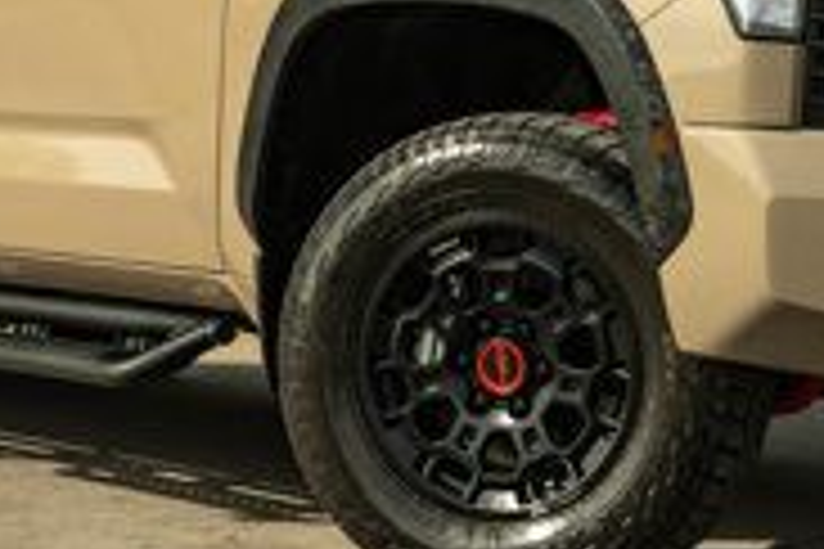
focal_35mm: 141
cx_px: 414
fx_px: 3227
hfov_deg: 14.6
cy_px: 16
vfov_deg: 9.7
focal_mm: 40
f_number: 7.1
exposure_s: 1/800
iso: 640
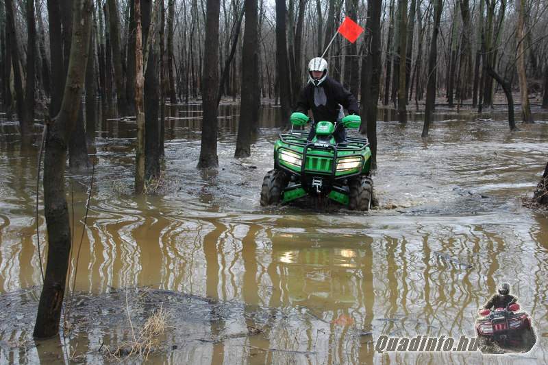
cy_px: 182
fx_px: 593
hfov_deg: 49.6
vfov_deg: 34.2
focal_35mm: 39
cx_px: 274
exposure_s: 1/60
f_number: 7.1
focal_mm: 26
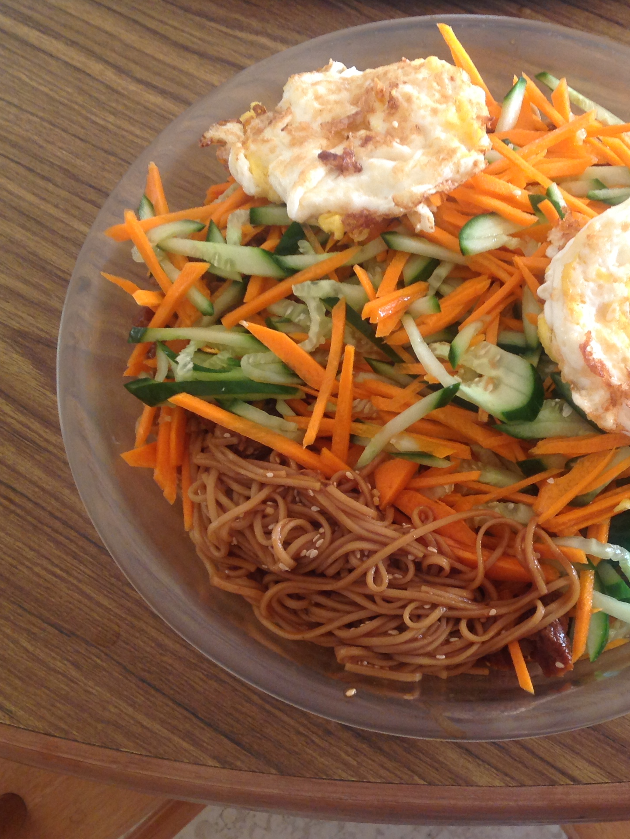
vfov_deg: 40.4
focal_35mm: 47
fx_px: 1140
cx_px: 452
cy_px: 418
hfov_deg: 30.5
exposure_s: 1/15
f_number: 2.4
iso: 100
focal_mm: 4.28
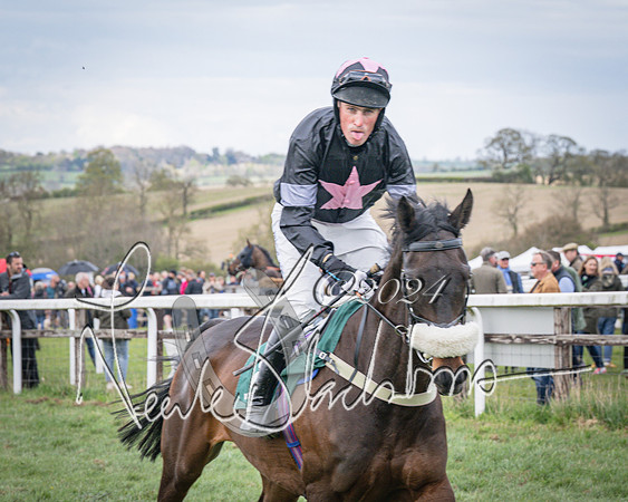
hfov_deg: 12.2
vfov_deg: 9.8
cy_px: 222
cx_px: 238
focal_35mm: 158
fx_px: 2928
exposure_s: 1/1000
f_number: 5
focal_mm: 79
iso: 400
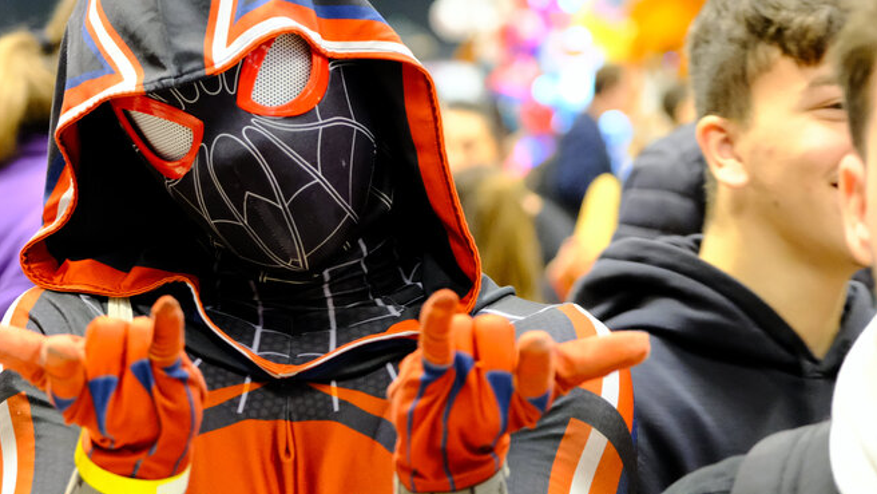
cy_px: 181
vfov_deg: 8.0
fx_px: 3511
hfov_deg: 14.2
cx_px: 288
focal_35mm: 151
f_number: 2.8
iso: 4000
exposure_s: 1/80
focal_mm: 56.3
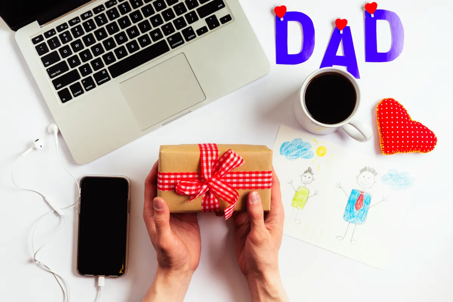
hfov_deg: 39.6
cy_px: 151
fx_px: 629
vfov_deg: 27.0
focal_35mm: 50
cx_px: 226
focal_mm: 50
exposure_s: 1/100
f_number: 6.3
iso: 160
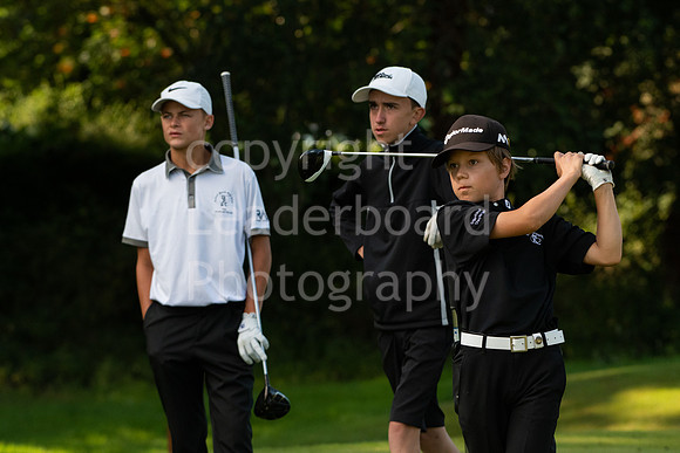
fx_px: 5951
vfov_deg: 4.4
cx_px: 340
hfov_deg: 6.5
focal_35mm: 315
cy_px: 226
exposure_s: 1/2000
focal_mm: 210
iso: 1250
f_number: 6.3
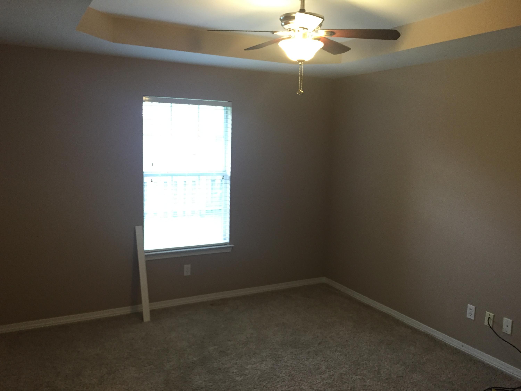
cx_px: 260
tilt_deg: -7.5
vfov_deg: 48.2
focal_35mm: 29
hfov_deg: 61.7
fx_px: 436
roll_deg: -2.0
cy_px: 196
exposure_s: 1/30
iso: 160
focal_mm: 4.15
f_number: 2.2
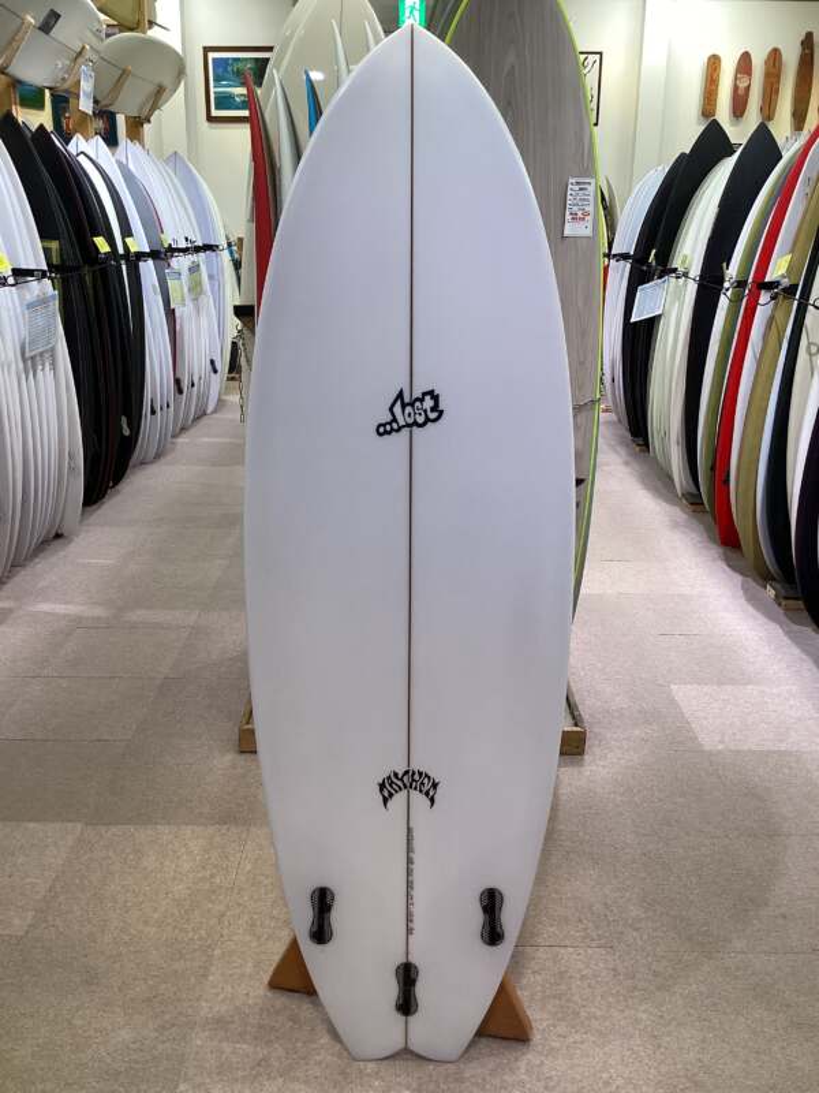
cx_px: 410
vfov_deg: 58.4
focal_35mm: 31
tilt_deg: -18.7
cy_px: 546
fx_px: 978
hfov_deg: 45.4
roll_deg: -0.1
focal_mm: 3.3
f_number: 2.4
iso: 64
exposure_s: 1/50
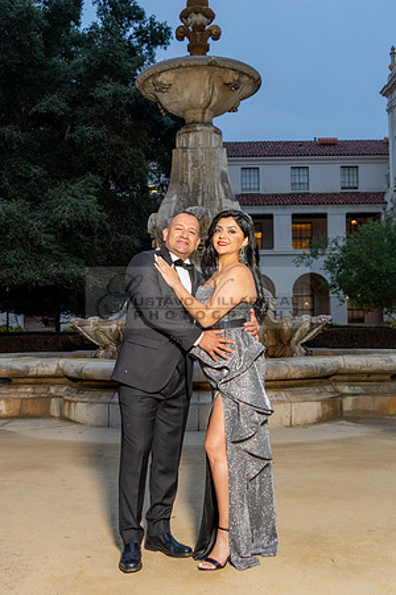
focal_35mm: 42
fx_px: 700
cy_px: 291
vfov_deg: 46.0
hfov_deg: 31.6
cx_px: 190
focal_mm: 24
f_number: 4
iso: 400
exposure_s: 1/200
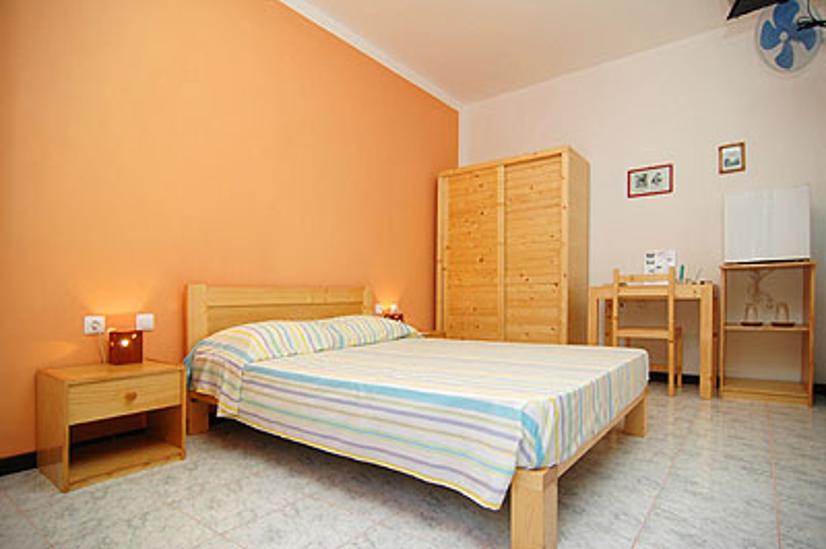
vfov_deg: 67.3
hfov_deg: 90.0
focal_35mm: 18
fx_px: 413
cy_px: 274
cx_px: 413
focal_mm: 12
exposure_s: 1/60
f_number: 4
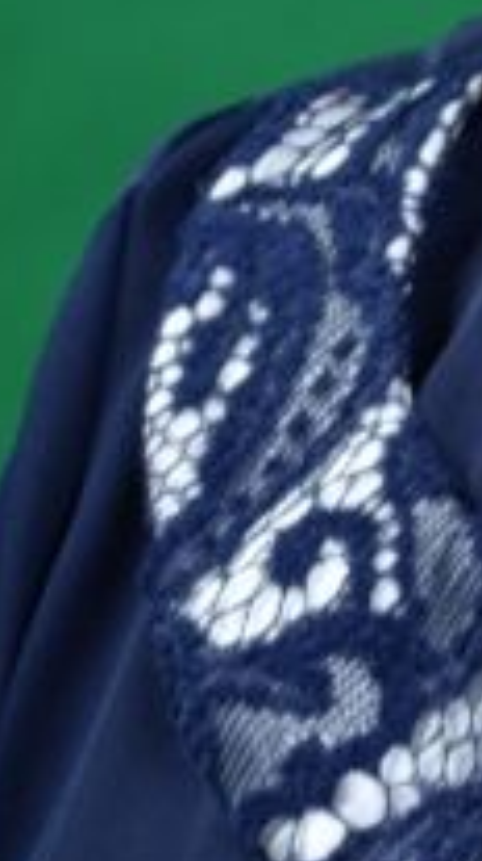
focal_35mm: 660
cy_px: -79
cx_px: 960
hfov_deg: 1.8
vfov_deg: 3.3
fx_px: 15030
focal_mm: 85
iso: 160
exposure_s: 1/160
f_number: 8
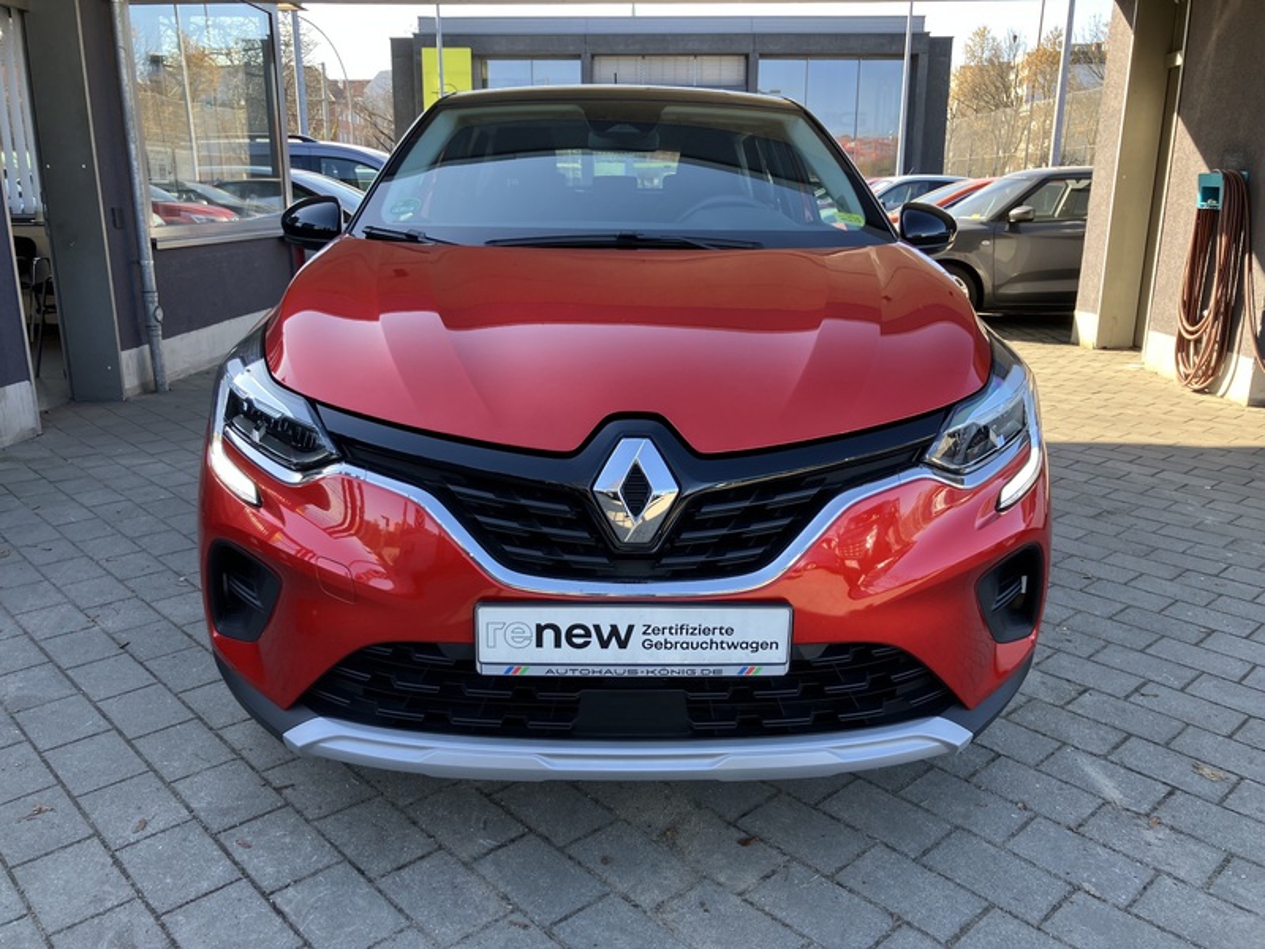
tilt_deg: -14.9
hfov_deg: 63.4
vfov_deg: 49.7
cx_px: 632
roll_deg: +0.7
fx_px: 1023
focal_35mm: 28
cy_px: 474
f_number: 1.8
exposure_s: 1/129
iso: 25
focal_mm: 3.99
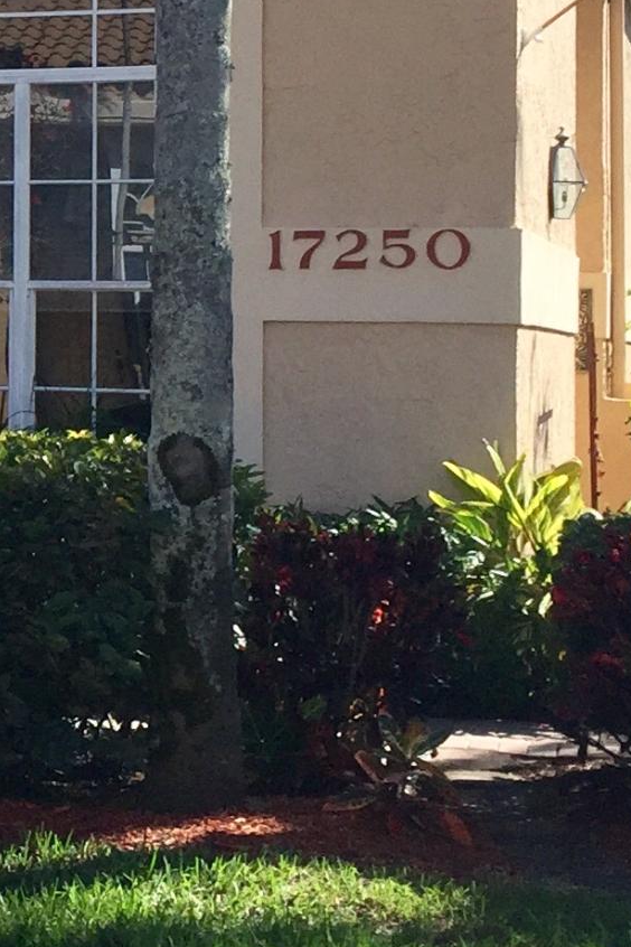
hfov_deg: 11.8
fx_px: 2813
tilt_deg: +1.9
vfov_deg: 19.0
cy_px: 245
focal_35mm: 107
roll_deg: -2.2
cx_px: -526
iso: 32
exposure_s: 1/1412
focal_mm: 4.15
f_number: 2.2
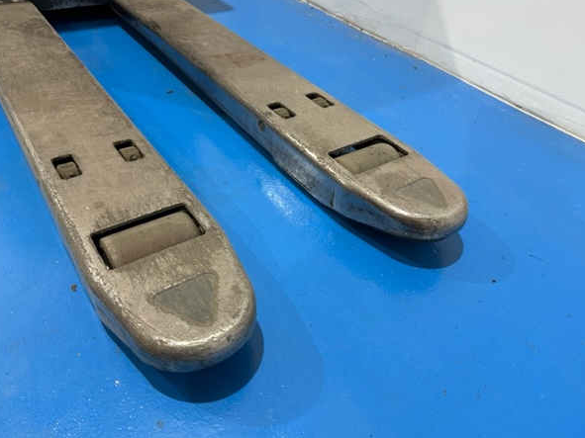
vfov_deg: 53.0
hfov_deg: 67.3
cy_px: 219
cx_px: 280
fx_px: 439
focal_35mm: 26
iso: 250
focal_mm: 6.86
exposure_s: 1/50
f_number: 1.78
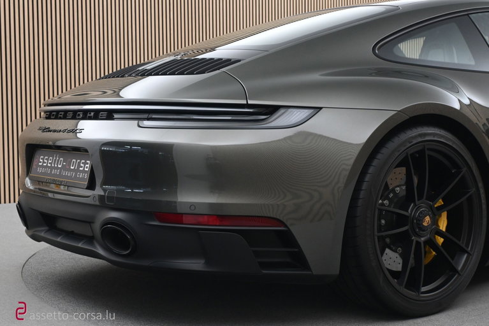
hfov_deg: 35.0
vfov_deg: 23.8
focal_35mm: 57
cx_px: 244
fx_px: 775
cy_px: 163
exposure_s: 1/60
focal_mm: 38
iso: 1600
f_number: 5.6
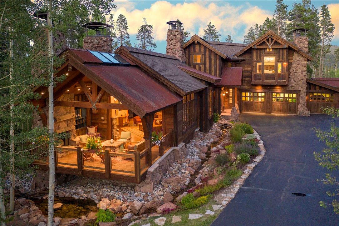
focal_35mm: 28
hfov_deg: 65.5
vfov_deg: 46.4
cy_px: 113
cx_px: 170
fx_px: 264
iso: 800
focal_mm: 10.26
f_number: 2.8
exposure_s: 1/25
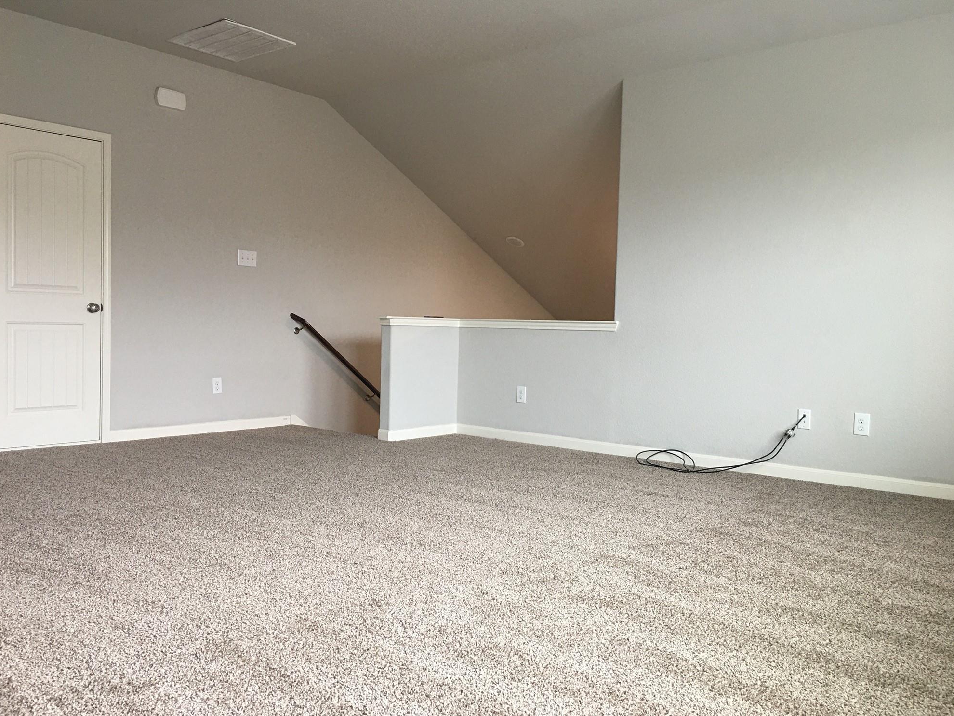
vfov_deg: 46.8
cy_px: 369
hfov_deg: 60.0
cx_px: 466
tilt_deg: -1.5
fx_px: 827
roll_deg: -1.7
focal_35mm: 30
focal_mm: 4.15
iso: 40
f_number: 2.2
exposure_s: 1/15
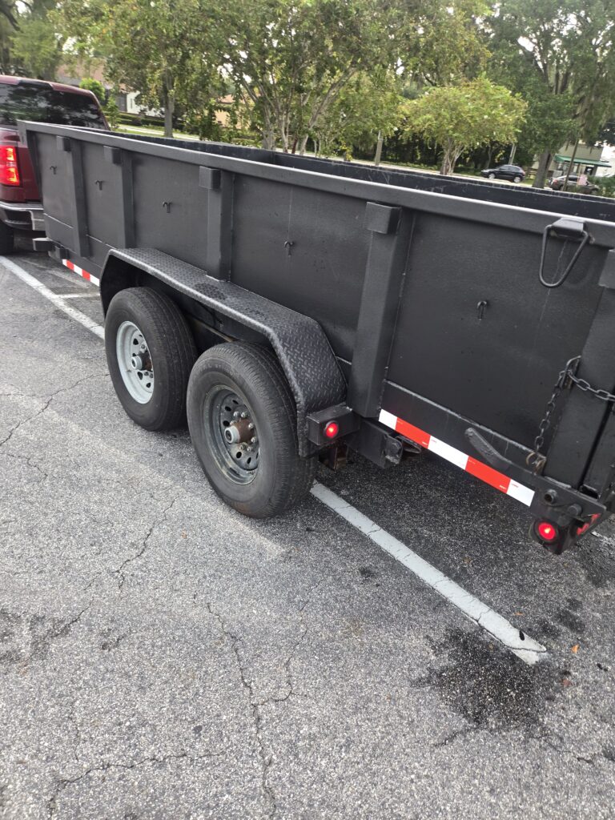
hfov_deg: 58.9
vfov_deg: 73.9
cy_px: 410
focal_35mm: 23
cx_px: 308
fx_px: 545
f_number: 1.8
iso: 40
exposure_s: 1/180
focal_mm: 5.4
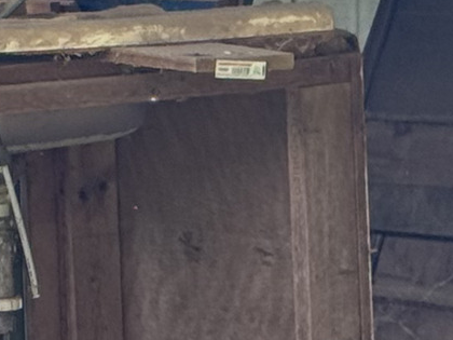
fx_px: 4593
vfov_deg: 4.2
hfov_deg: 5.6
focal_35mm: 351
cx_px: -77
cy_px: 39
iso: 64
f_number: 1.78
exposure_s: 1/264
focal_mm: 6.76
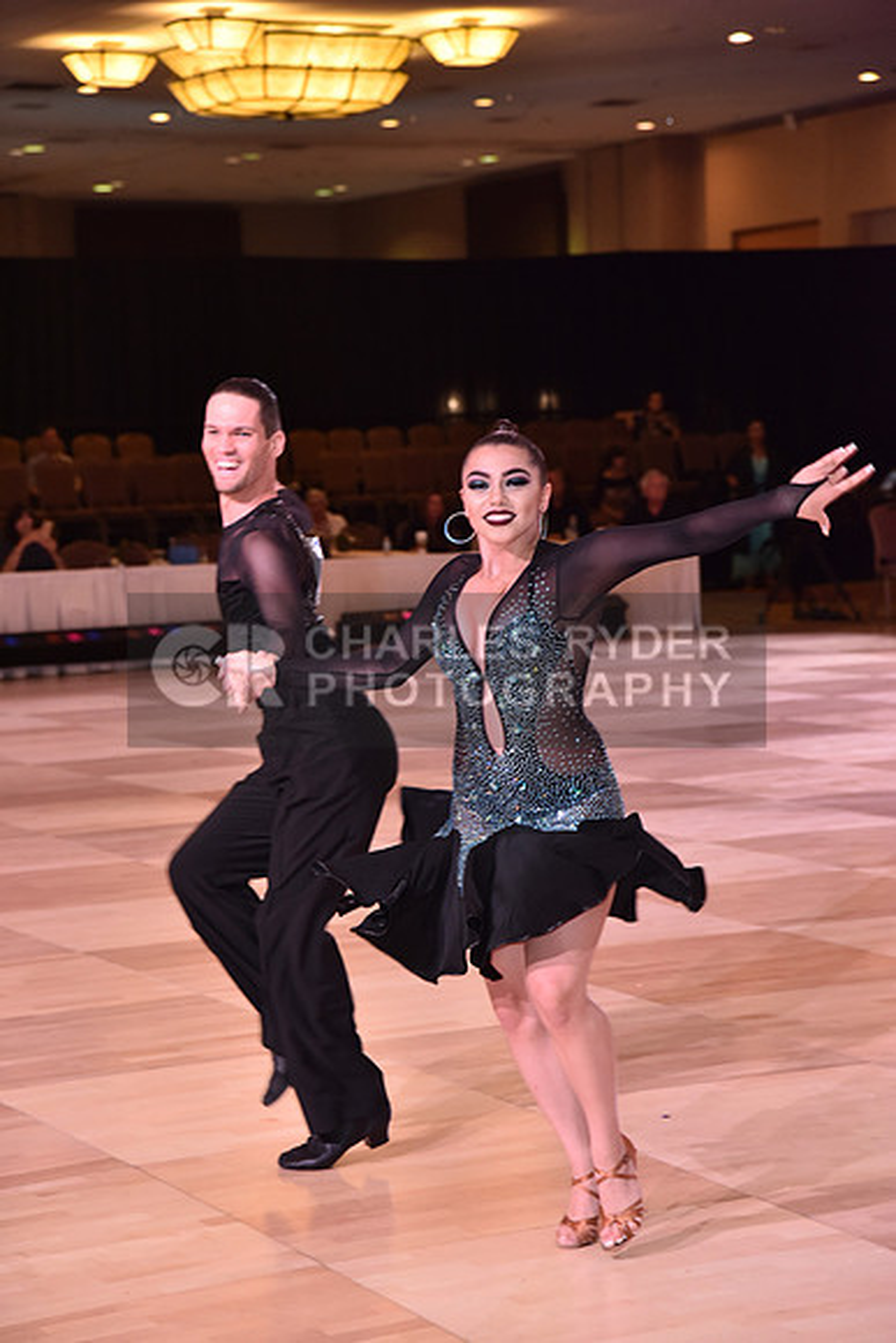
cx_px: 448
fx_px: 3171
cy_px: 672
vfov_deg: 23.9
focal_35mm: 85
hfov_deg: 16.1
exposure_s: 1/250
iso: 2000
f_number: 5
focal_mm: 85
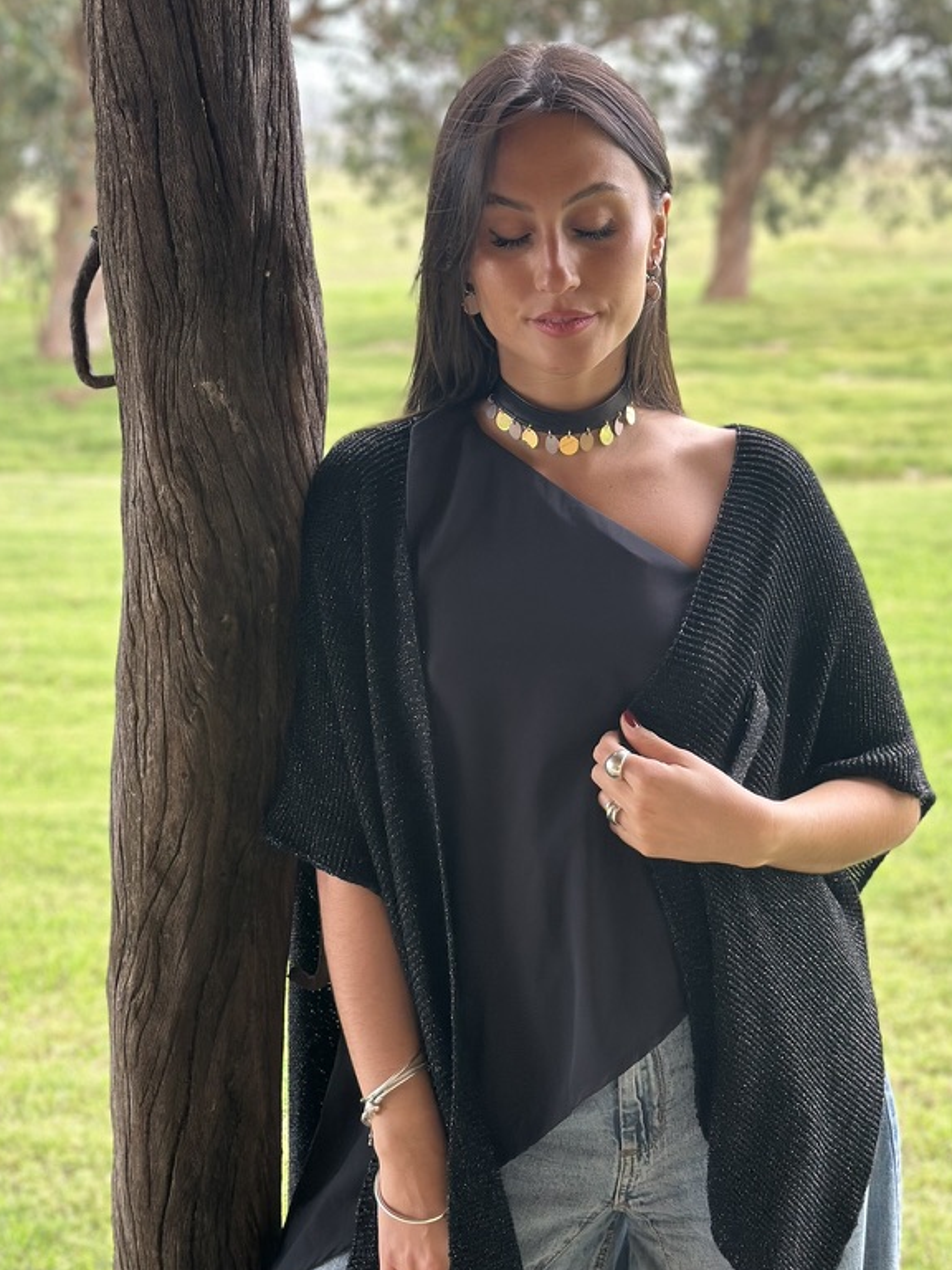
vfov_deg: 30.3
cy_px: 595
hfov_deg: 22.9
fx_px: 2347
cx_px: 524
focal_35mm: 64
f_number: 1.78
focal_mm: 6.86
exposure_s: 1/198
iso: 80
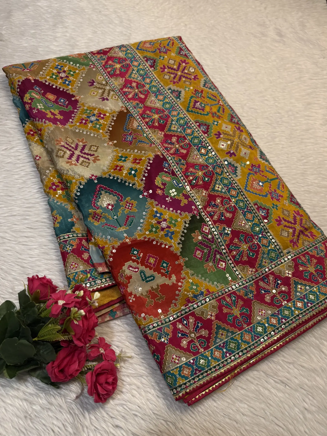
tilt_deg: -59.8
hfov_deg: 54.9
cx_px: 165
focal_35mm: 25
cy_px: 222
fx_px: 315
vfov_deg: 69.4
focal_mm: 6.76
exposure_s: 1/100
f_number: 1.78
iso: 160
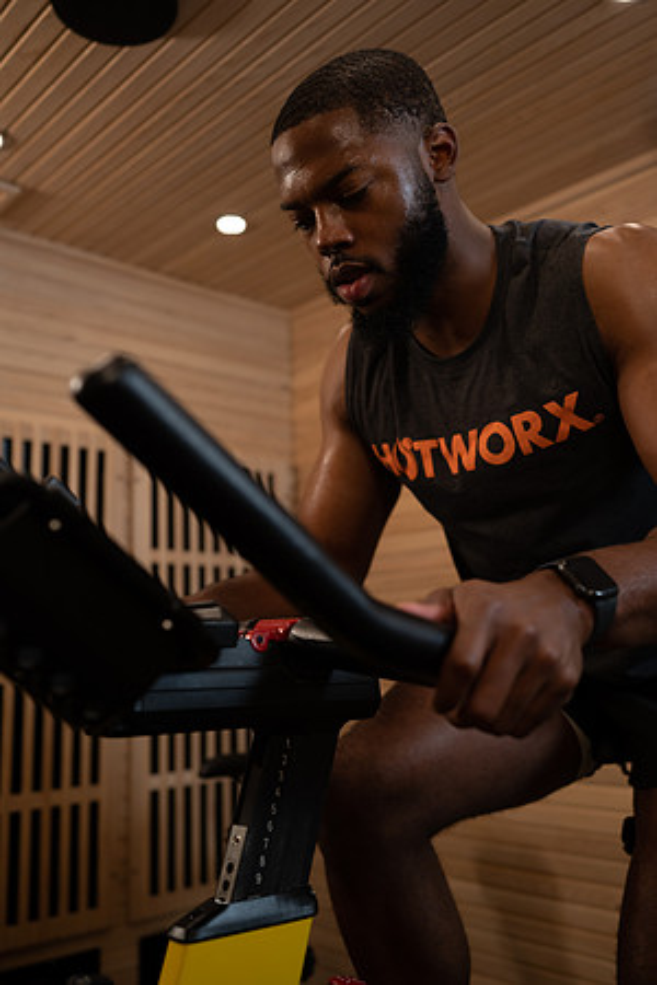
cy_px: 492
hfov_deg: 37.9
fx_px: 958
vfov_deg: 54.4
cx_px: 328
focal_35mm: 35
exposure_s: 1/160
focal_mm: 35
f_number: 2.8
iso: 400
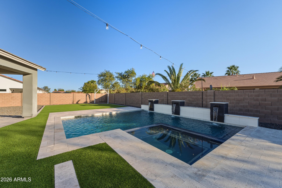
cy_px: 94
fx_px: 110
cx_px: 141
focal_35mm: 14
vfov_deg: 81.2
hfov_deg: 104.3
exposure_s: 1/2500
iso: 200
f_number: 8
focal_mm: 14
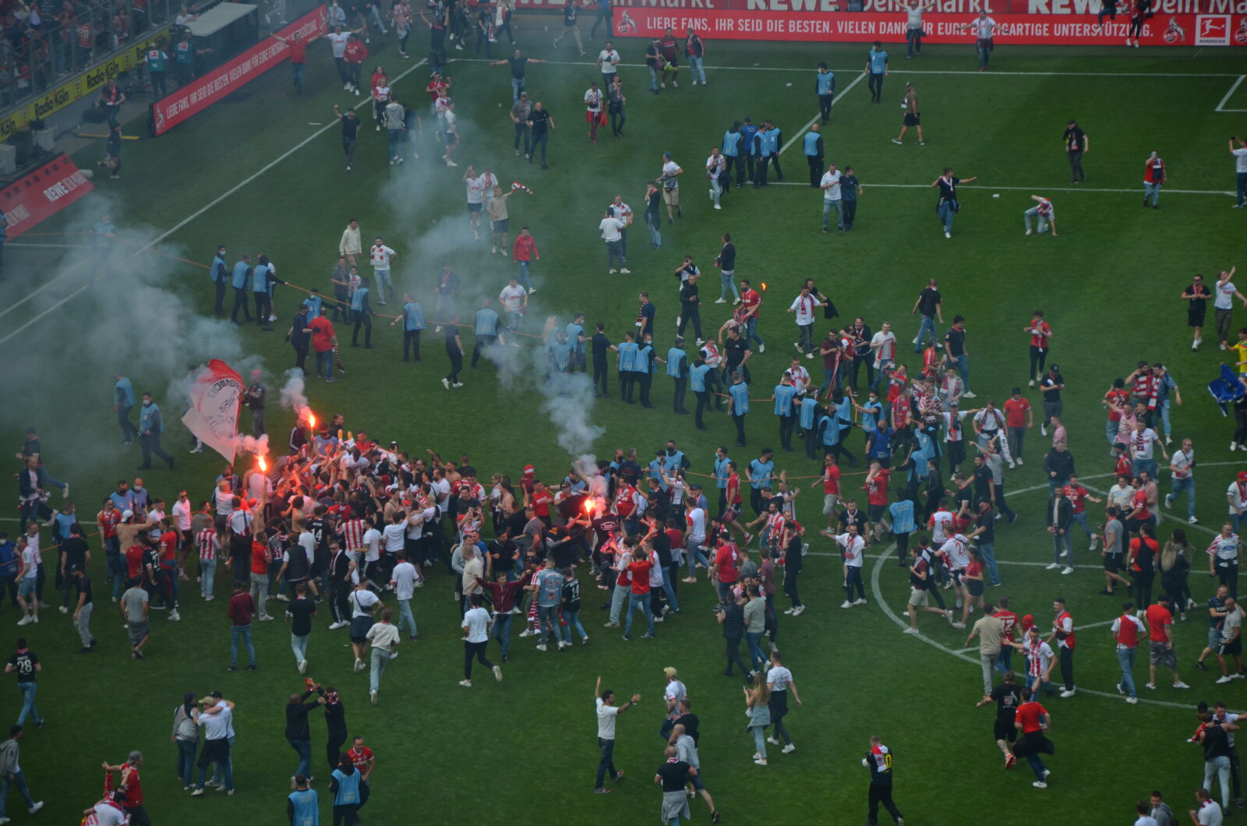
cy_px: 413
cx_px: 624
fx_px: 5445
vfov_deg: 8.7
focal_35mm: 158
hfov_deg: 13.1
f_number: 5.6
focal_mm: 105
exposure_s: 1/500
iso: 220
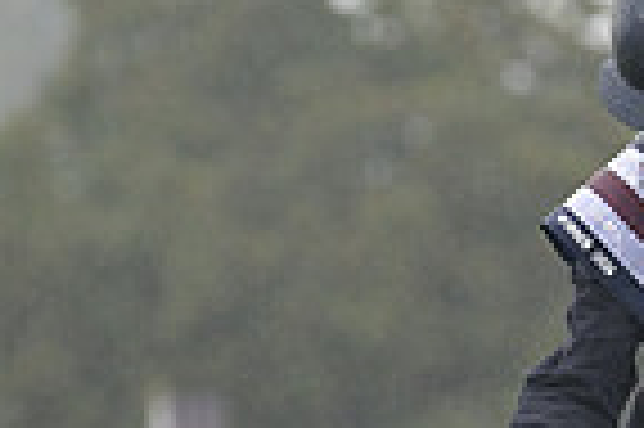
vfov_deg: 1.7
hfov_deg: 2.5
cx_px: 1121
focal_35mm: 812
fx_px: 14509
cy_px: 237
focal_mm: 200
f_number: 4.5
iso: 1250
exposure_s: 1/1250
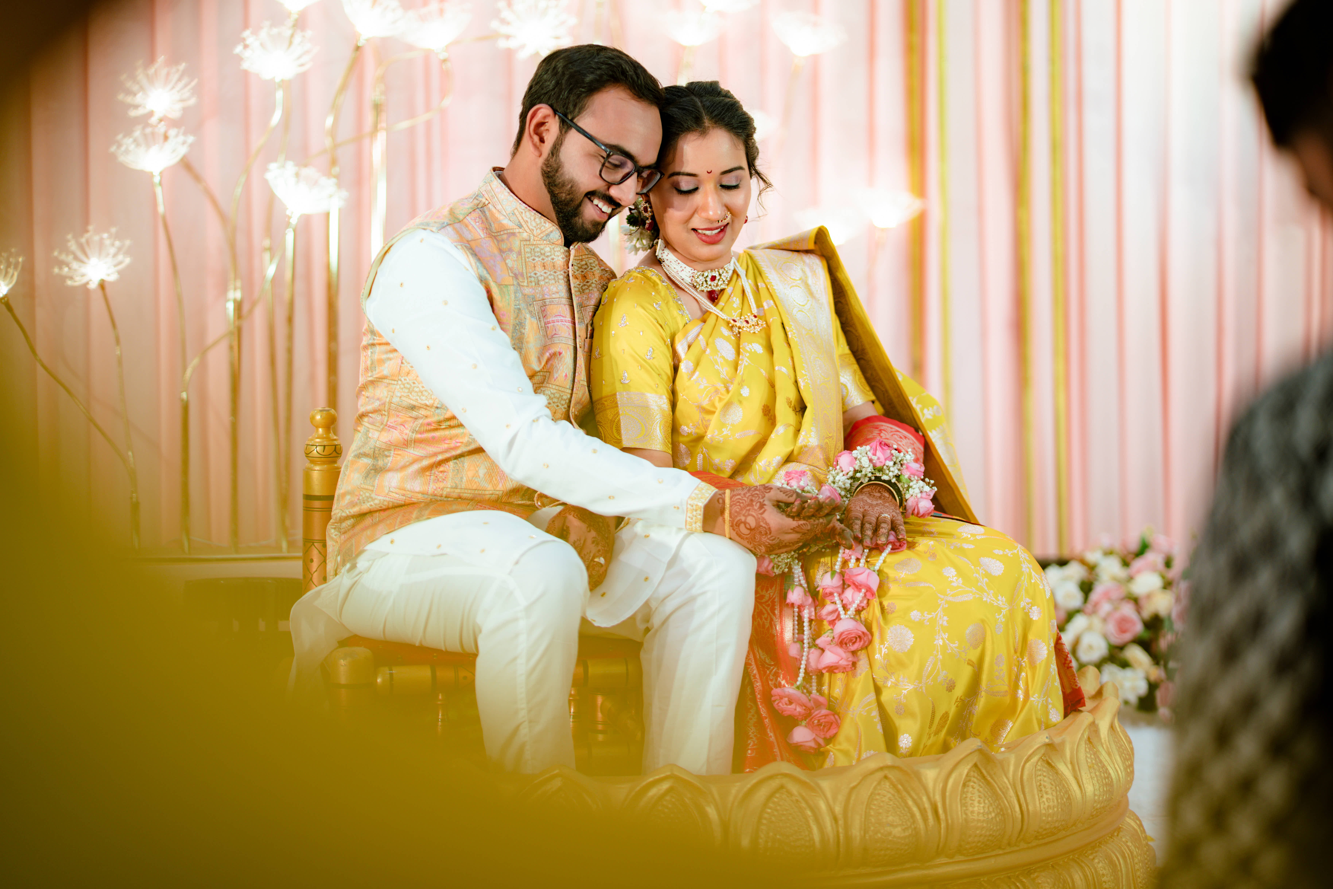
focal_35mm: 85
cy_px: 444
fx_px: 3147
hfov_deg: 23.9
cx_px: 666
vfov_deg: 16.1
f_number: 1.4
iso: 100
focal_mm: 85
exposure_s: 1/200
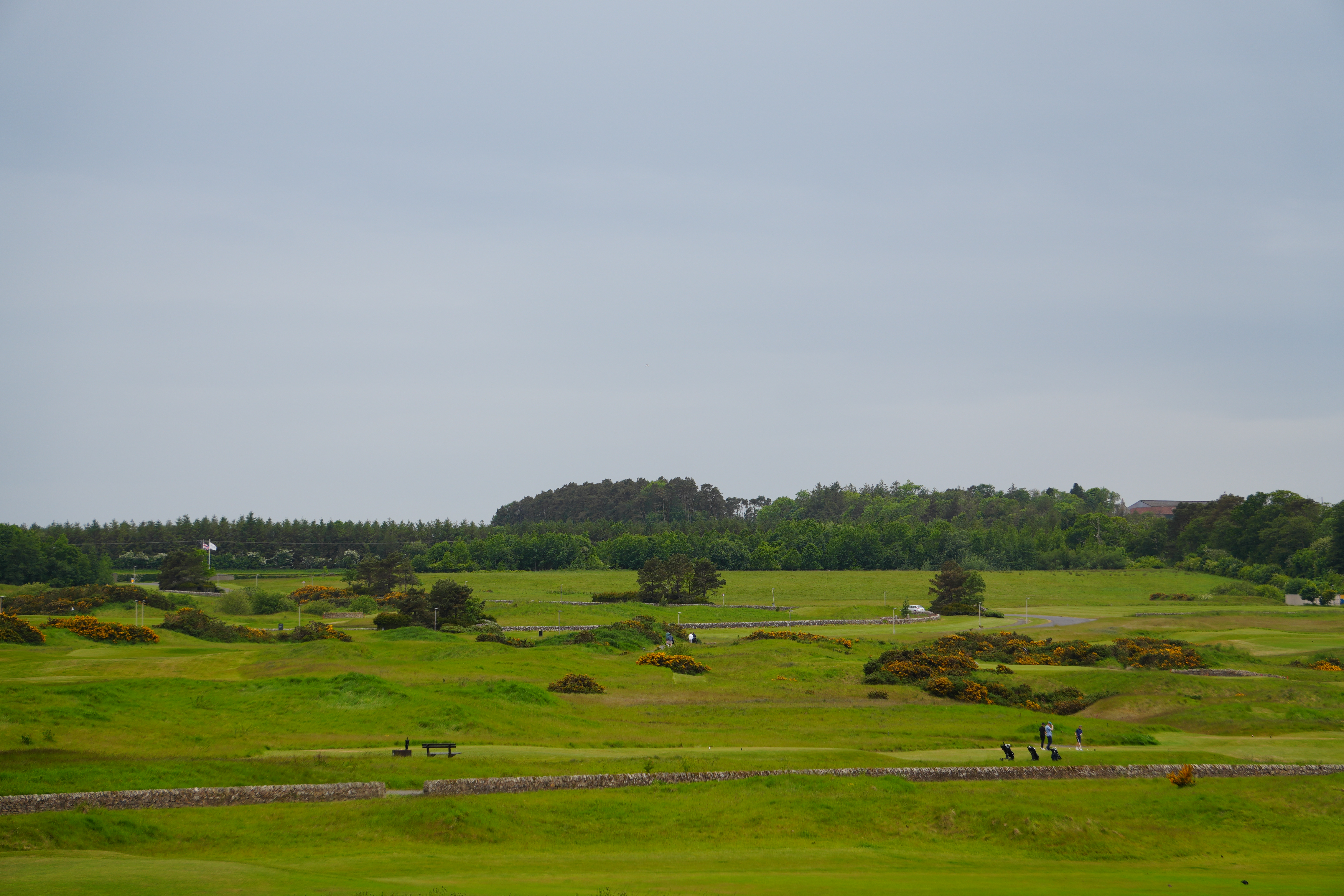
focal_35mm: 120
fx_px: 4480
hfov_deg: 17.1
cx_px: 672
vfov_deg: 11.4
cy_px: 448
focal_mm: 80
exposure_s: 1/250
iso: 100
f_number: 5.6
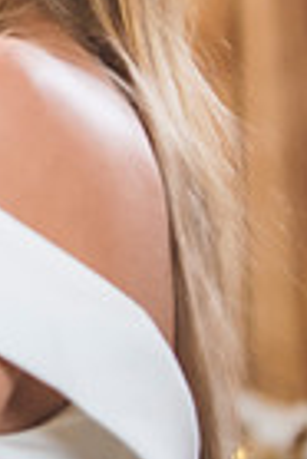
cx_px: -528
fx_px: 5856
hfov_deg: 3.0
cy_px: -12
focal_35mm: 459
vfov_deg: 4.5
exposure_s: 1/200
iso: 1000
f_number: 2.8
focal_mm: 110
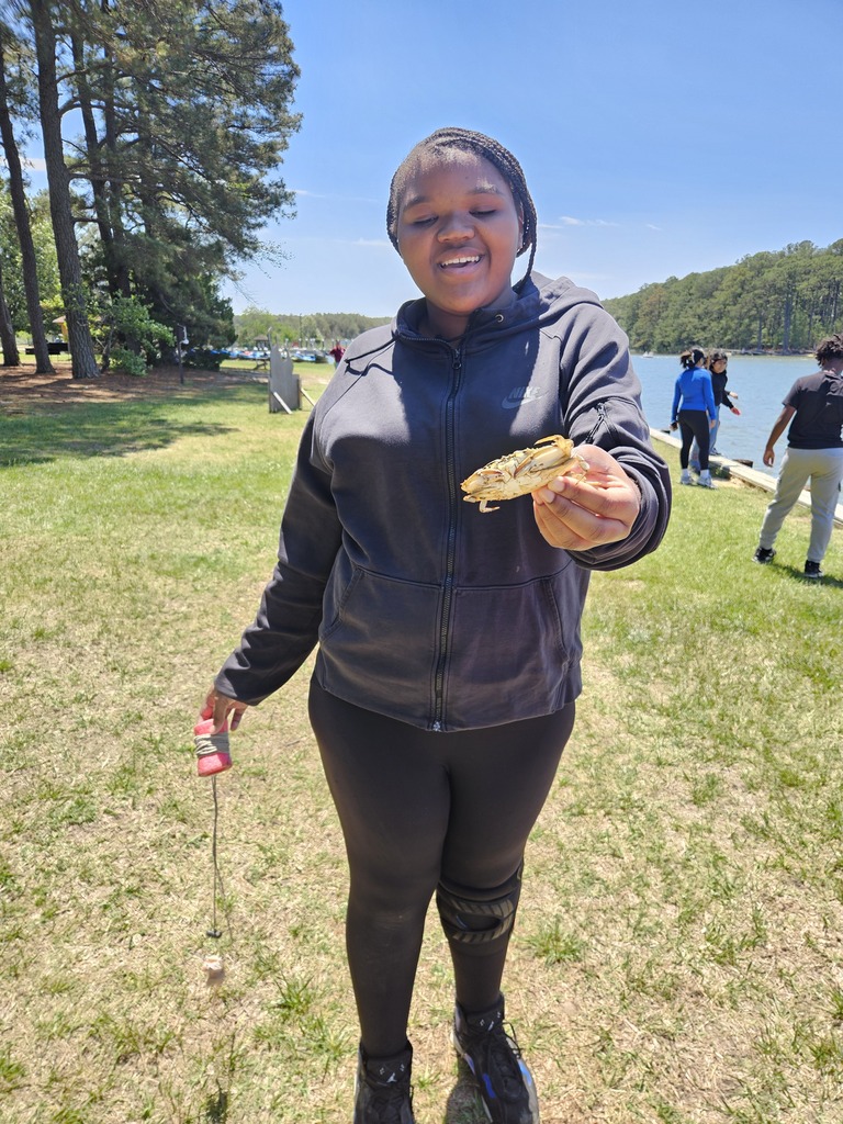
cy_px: 562
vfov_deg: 73.9
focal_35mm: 23
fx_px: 747
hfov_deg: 58.9
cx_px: 422
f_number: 1.8
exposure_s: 1/280
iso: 25
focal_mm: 5.4
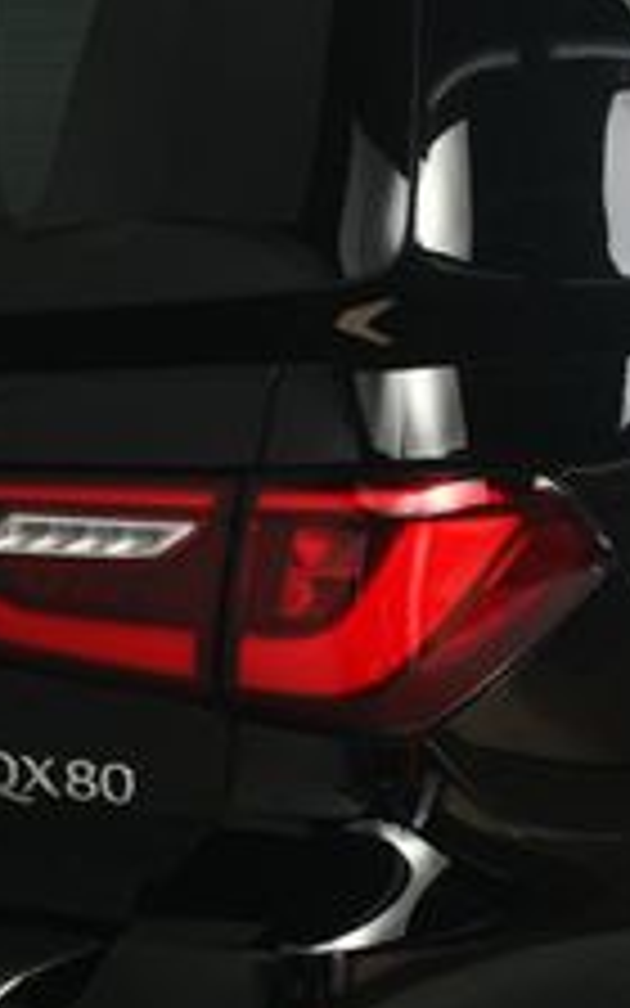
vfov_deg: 21.0
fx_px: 2720
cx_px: 621
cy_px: 590
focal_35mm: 99
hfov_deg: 13.1
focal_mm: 23
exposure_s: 1/160
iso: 100
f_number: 10
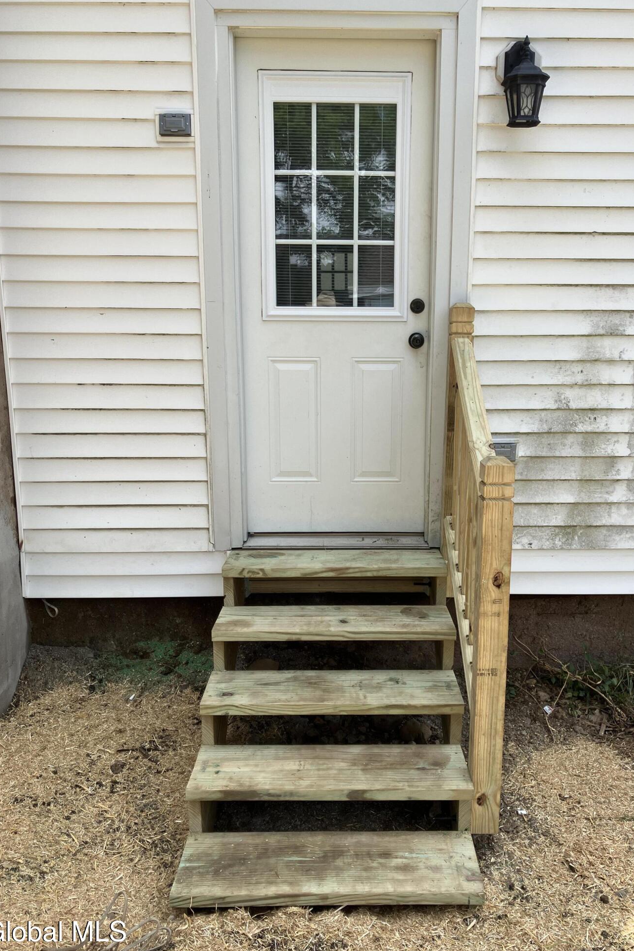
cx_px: 349
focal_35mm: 30
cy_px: 487
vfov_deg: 61.9
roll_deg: -0.5
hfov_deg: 43.6
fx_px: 792
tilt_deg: -11.8
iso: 32
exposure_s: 1/838
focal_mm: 3.99
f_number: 1.8
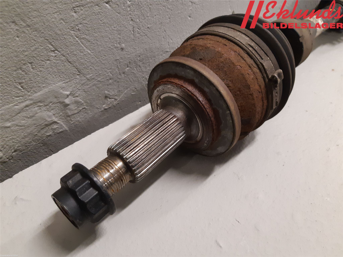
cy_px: 128
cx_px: 172
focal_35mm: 26
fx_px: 258
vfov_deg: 53.1
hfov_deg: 67.3
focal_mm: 3.93
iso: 250
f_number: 1.7
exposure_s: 1/50
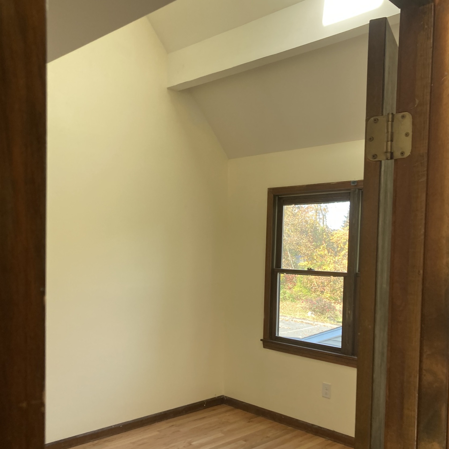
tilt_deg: -1.0
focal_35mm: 34
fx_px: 499
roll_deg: -1.3
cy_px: 269
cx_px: 227
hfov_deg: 48.4
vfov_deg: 48.2
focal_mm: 3.99
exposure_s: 1/121
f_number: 1.8
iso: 64
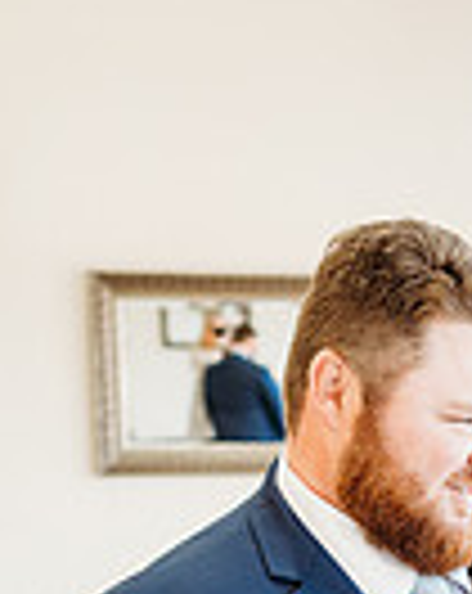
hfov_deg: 19.2
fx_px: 1349
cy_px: 657
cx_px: 490
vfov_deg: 23.3
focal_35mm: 77
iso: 800
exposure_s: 1/160
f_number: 1.8
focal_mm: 24
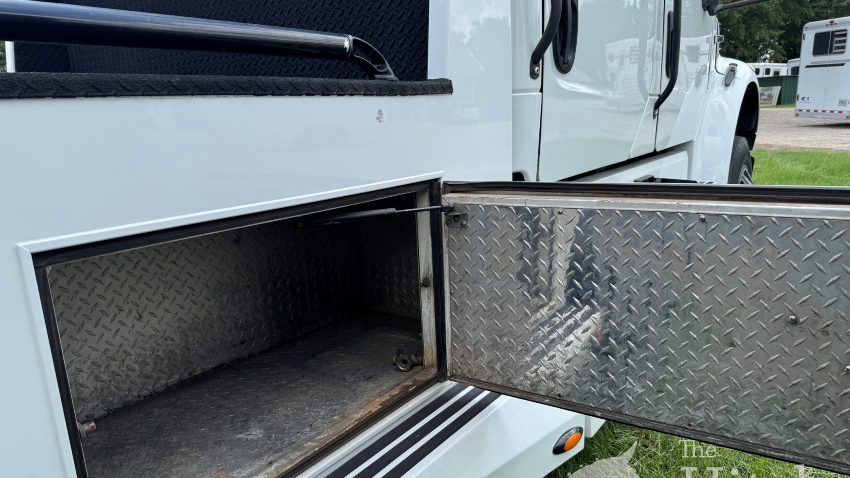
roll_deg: +2.7
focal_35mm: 27
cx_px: 422
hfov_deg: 69.9
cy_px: 275
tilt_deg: -14.4
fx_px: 609
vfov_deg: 42.8
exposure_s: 1/1721
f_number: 1.78
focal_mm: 6.76
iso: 80
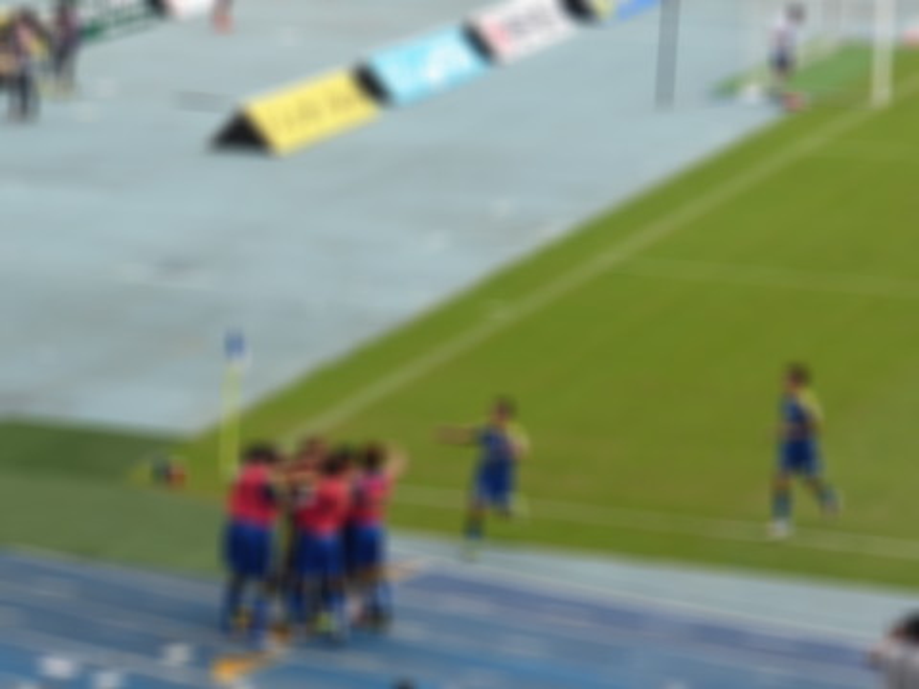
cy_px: 344
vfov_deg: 12.9
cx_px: 460
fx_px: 3053
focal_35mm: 115
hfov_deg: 17.1
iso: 100
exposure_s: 1/80
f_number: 5.3
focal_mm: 20.6
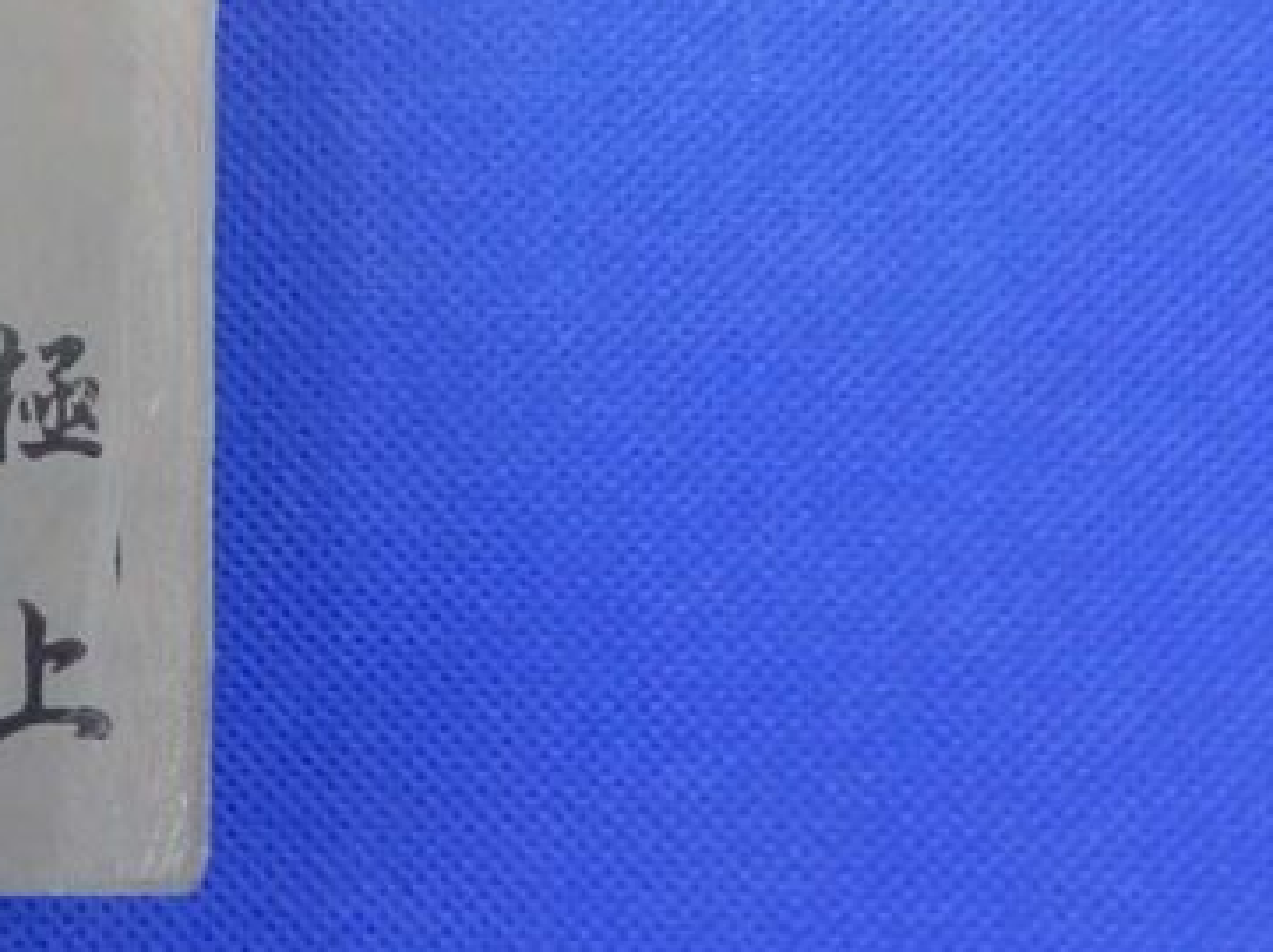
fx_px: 2608
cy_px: -384
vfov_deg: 18.7
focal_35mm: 71
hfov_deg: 24.9
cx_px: -236
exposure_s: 1/60
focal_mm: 4.5
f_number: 3.7
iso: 125
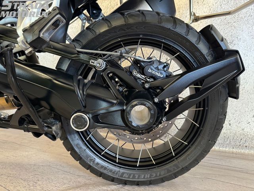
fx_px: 176
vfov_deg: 56.8
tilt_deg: -1.1
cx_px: 127
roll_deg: -0.5
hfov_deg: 71.6
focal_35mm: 24
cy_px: 96
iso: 500
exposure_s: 1/50
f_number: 1.78
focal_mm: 6.76
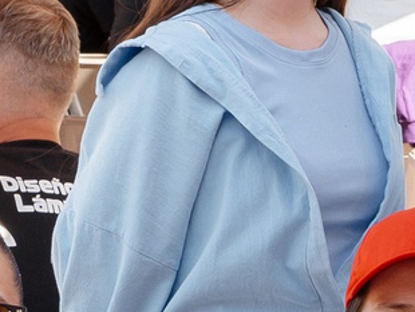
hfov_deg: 6.3
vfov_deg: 5.1
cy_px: 88
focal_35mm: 294
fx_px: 3527
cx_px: 1086
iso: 200
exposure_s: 1/125
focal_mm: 35
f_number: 7.1
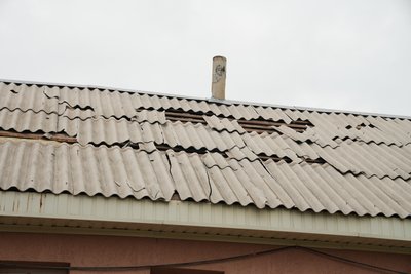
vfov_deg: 19.5
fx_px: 799
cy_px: 137
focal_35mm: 70
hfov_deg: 28.8
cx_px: 206
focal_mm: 70
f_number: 5
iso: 160
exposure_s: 1/50
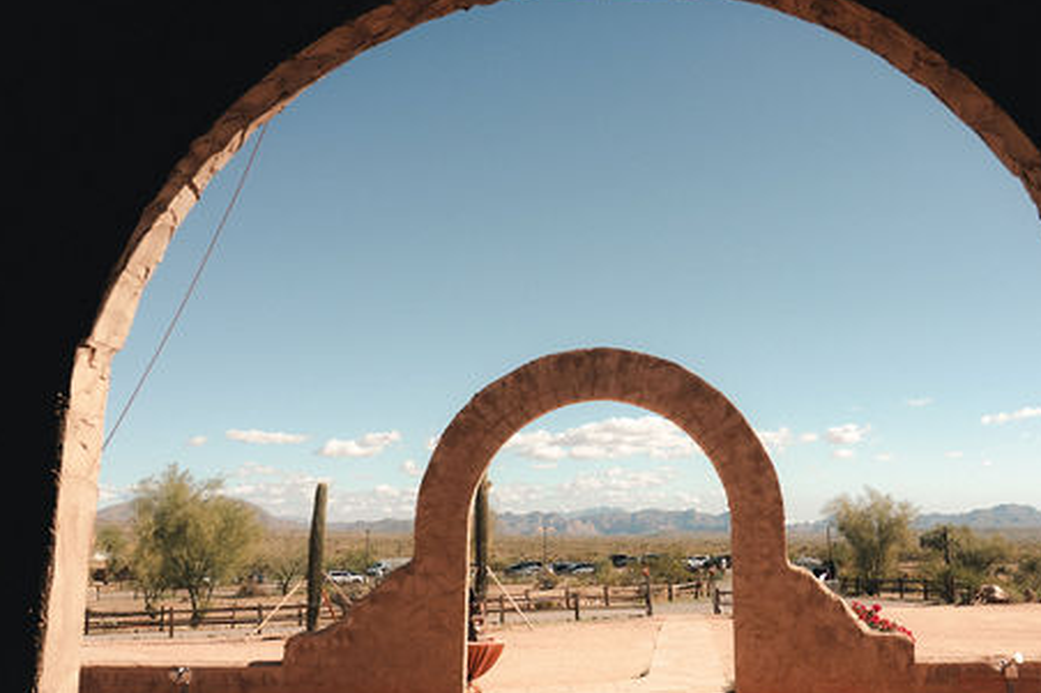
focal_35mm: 34
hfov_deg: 55.3
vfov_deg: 38.9
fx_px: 983
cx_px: 631
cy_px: 349
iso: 160
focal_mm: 24
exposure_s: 1/2500
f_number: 4
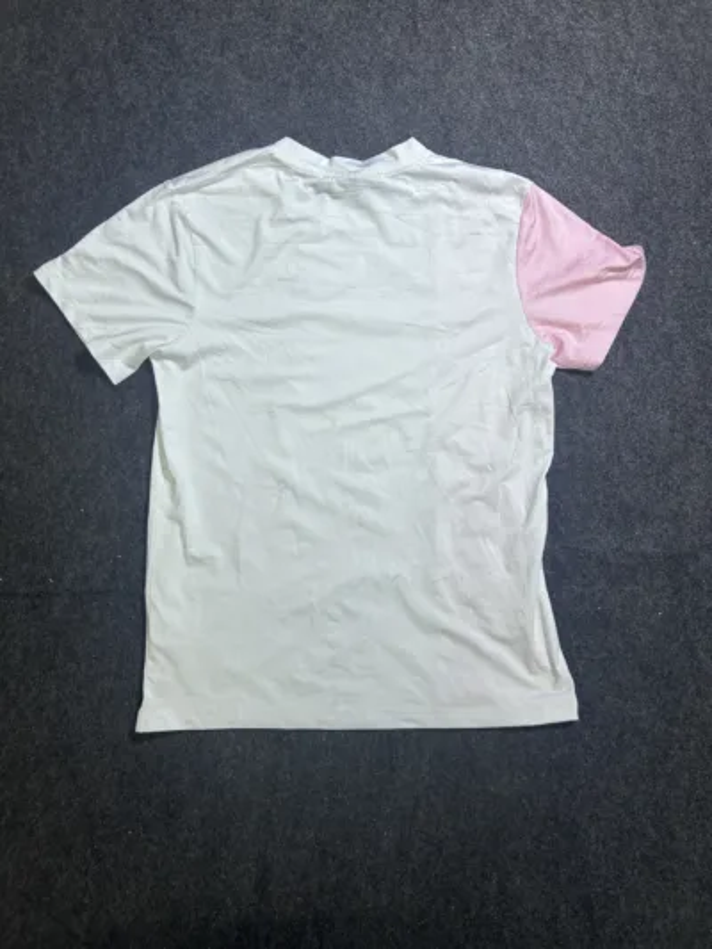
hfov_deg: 53.1
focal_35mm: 26
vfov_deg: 67.3
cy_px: 474
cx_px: 356
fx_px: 713
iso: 64
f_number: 1.5
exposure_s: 1/50
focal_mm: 5.7
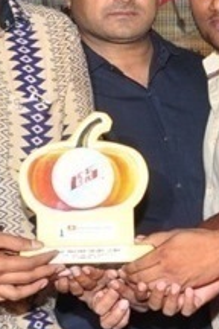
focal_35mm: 180
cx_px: 175
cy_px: 169
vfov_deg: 11.4
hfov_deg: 7.6
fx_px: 1642
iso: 500
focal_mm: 26
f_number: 9
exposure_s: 1/125
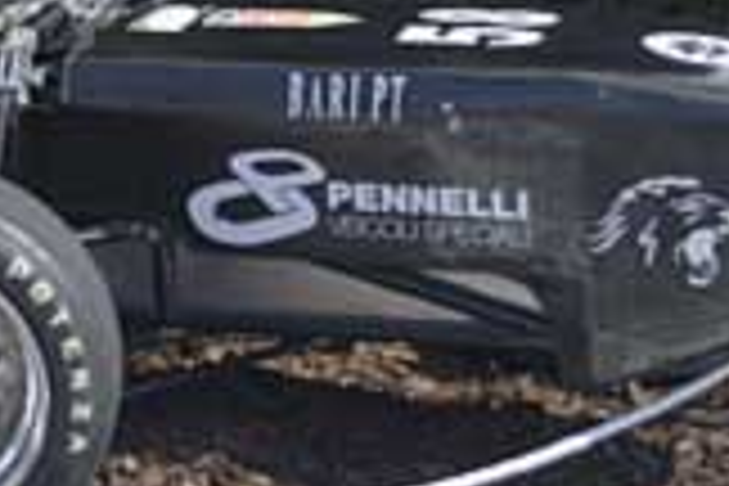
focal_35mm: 99
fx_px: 2005
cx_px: -36
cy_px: 79
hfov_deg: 19.9
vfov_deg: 13.7
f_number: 3.8
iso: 100
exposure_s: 1/800
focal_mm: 22
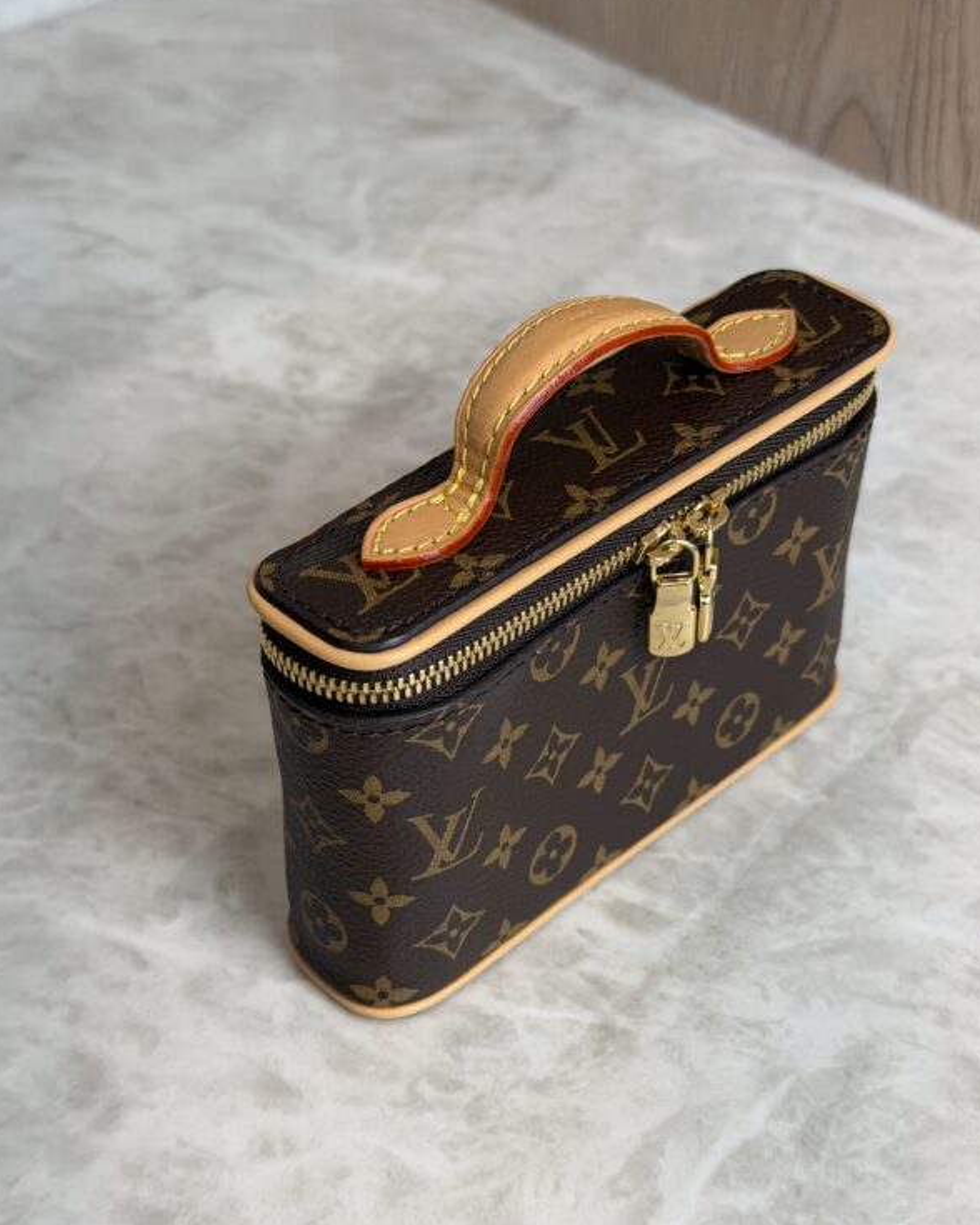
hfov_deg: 29.7
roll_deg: +2.2
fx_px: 1849
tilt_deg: -40.1
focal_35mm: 51
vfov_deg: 36.7
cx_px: 490
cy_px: 628
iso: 80
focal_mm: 6.76
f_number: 1.78
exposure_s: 1/120
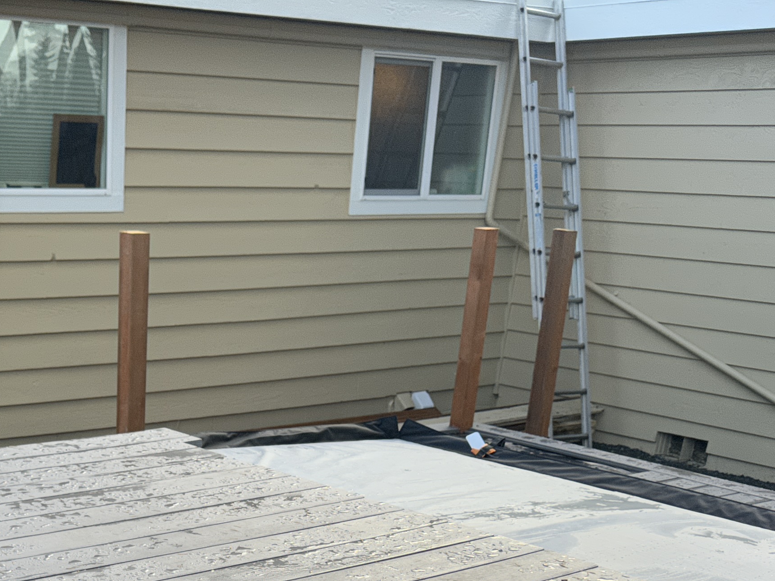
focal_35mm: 56
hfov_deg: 33.3
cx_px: 145
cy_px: 677
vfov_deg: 24.0
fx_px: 1254
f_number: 1.78
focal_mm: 6.76
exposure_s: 1/506
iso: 80
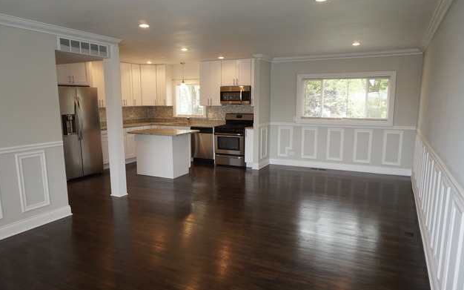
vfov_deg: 49.2
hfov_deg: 72.6
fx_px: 316
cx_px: 233
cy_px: 156
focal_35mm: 25
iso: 800
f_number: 7.1
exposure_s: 1/60
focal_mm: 16
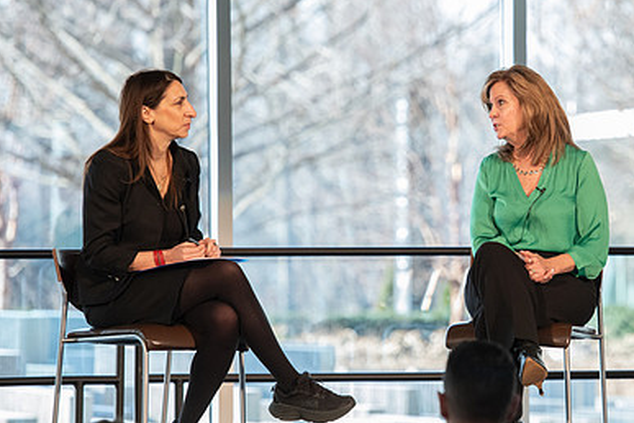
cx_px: 466
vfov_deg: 4.6
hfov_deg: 6.8
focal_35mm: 301
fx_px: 5301
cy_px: 224
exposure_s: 1/200
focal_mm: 175
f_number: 4.5
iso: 1600
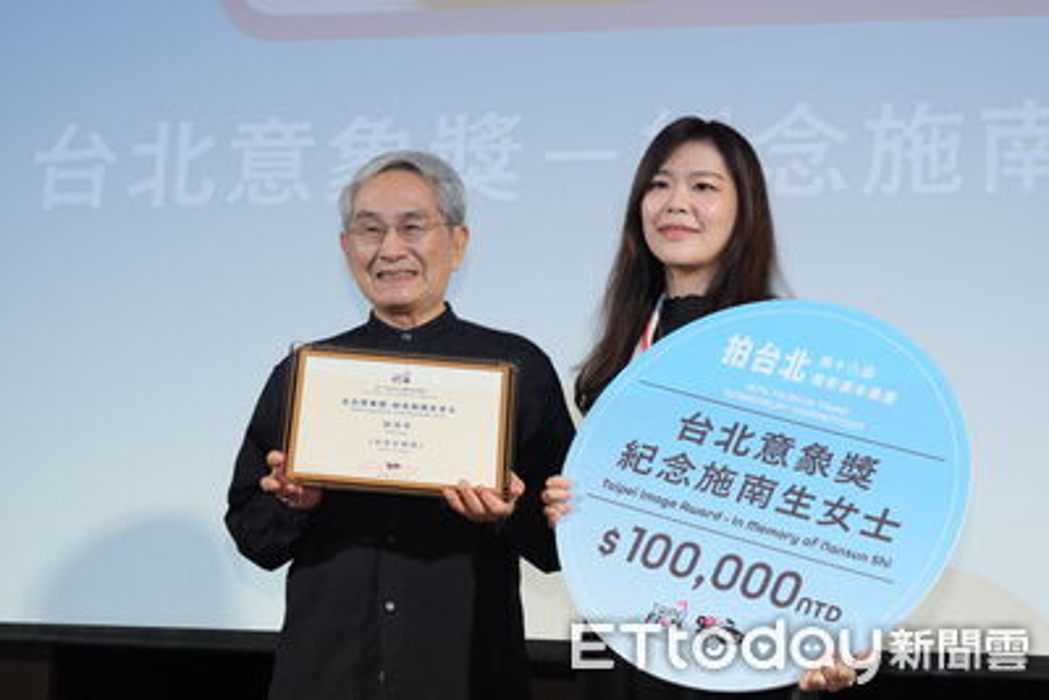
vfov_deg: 22.6
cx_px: 524
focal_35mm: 60
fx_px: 1749
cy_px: 350
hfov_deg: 33.4
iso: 800
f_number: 3.2
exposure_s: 1/250
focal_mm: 40.1
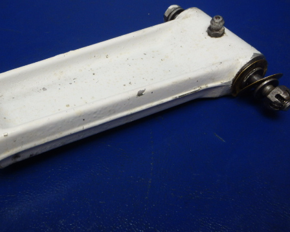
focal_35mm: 39
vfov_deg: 38.2
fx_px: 335
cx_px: 107
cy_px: 100
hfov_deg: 46.4
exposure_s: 1/30
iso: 200
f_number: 3.9
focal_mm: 5
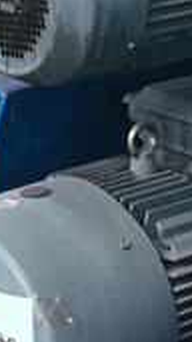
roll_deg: -2.7
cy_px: 118
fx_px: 2166
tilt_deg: -14.9
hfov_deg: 4.7
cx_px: 664
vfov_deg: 9.0
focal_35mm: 239
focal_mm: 6
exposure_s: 1/60
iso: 125
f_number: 2.4
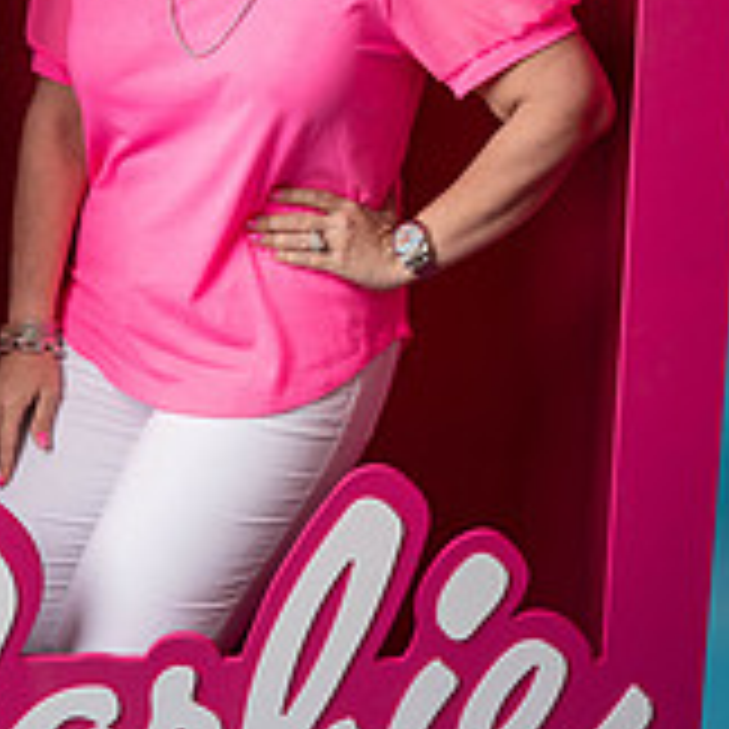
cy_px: 220
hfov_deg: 23.6
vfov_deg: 23.5
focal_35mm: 73
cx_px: 238
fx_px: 1739
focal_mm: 31
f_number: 5.6
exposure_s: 1/160
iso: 250
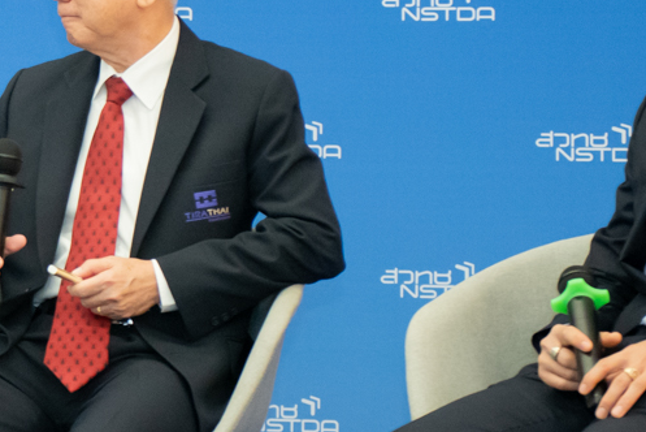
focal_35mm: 320
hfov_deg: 6.3
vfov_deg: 4.3
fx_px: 5745
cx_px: -365
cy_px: 156
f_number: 2.8
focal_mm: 70
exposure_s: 1/160
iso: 1250
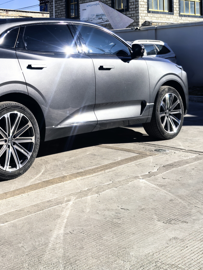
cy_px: 51
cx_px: 25
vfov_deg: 34.9
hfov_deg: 26.7
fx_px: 414
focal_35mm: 53
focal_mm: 5.75
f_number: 1.4
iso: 50
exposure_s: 1/7407
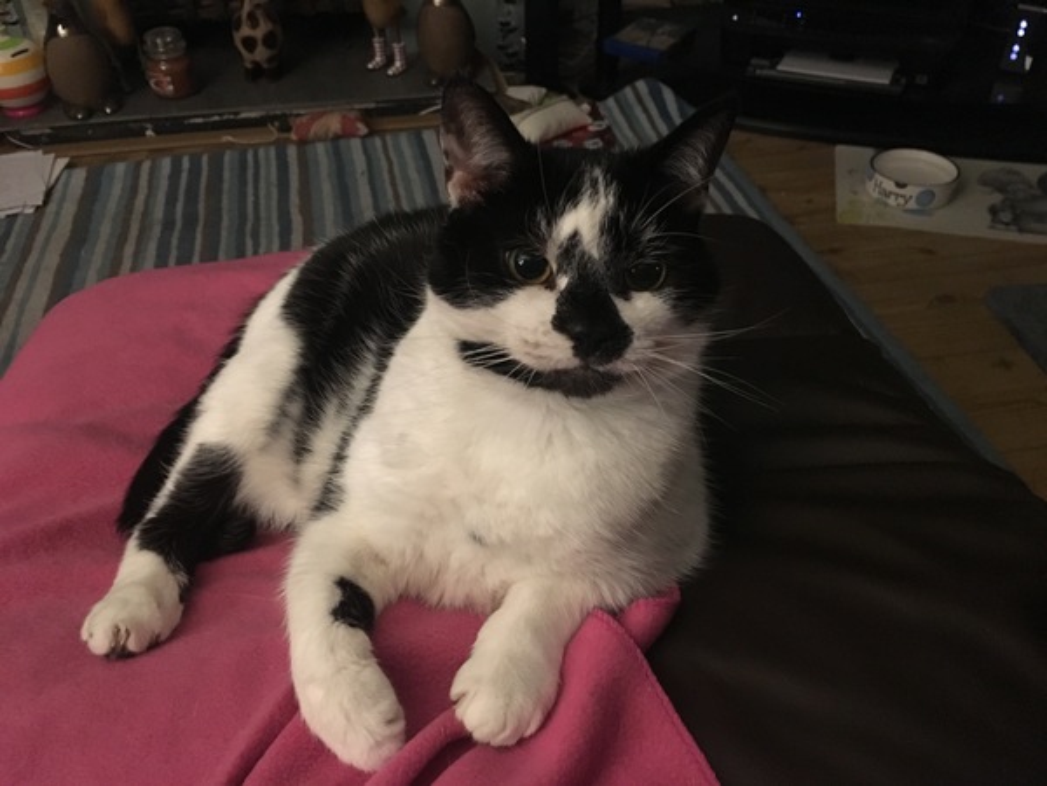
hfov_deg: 61.7
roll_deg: +2.7
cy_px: 393
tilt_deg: -40.8
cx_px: 524
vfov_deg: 48.2
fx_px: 877
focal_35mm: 29
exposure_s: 1/17
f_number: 2.2
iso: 500
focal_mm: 4.15
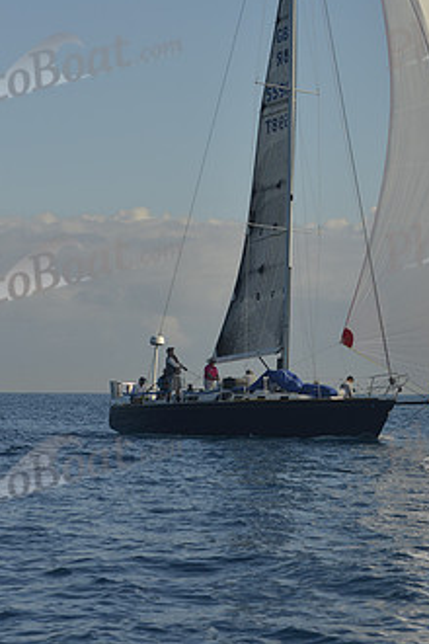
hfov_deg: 11.1
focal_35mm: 123
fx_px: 2198
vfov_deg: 16.6
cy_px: 148
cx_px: 284
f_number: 8
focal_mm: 70
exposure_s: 1/800
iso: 200
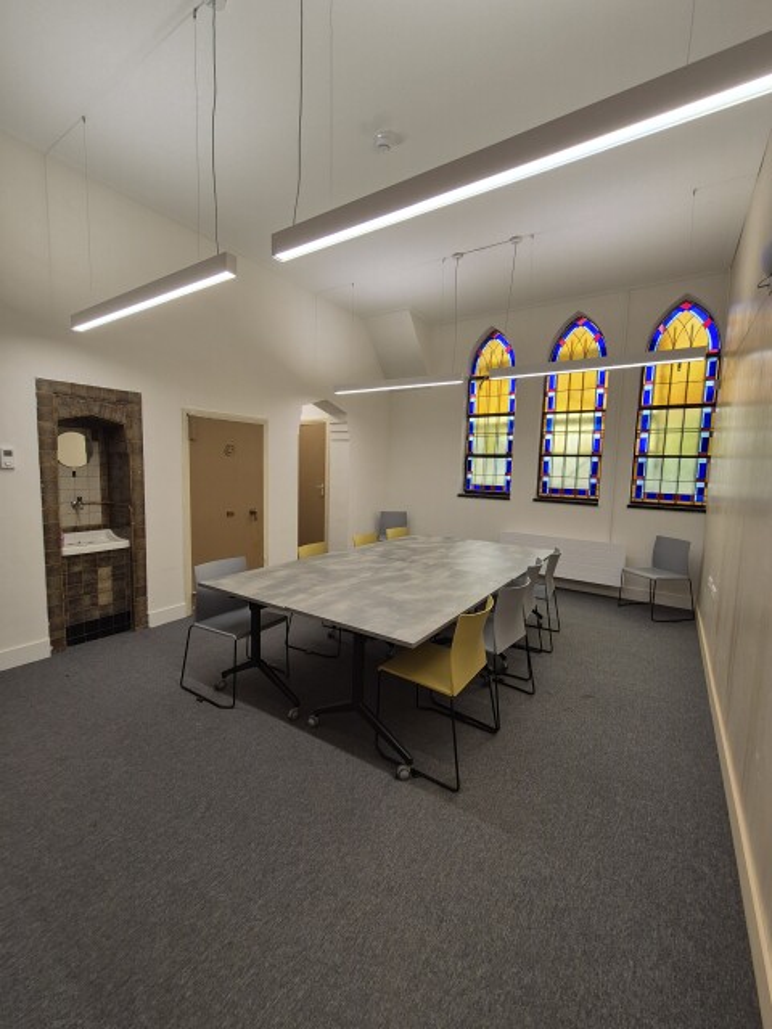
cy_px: 514
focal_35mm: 13
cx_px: 386
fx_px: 387
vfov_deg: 106.2
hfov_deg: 89.9
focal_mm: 2.2
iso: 64
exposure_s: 1/100
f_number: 2.2
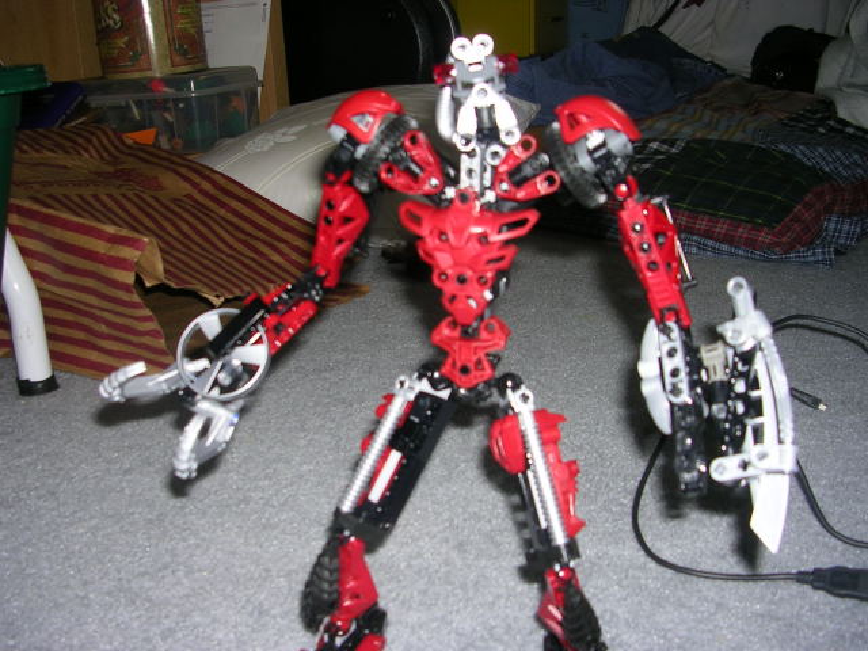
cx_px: 434
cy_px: 326
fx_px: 953
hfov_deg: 49.0
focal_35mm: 38
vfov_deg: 37.7
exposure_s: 1/60.1
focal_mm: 5.8
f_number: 2.8
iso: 50
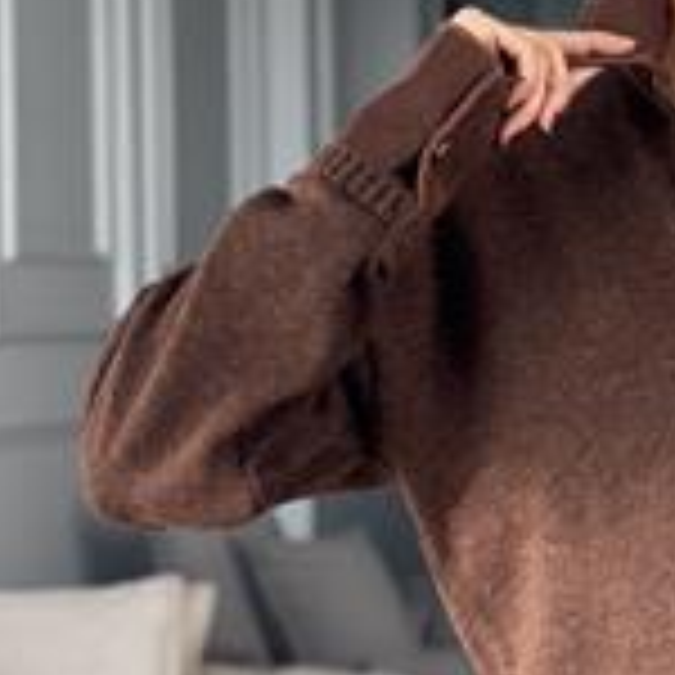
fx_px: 3155
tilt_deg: -18.7
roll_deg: +0.8
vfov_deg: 12.2
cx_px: 770
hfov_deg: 12.0
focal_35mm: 143
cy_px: 310
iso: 80
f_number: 1.78
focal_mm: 6.86
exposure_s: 1/223
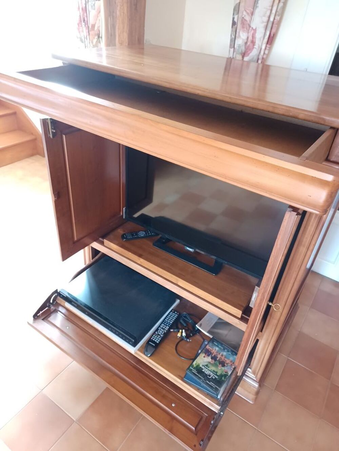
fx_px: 326
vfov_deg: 69.4
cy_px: 226
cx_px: 170
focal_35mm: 25
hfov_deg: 54.9
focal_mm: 4.6
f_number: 1.8
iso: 1250
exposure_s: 1/20
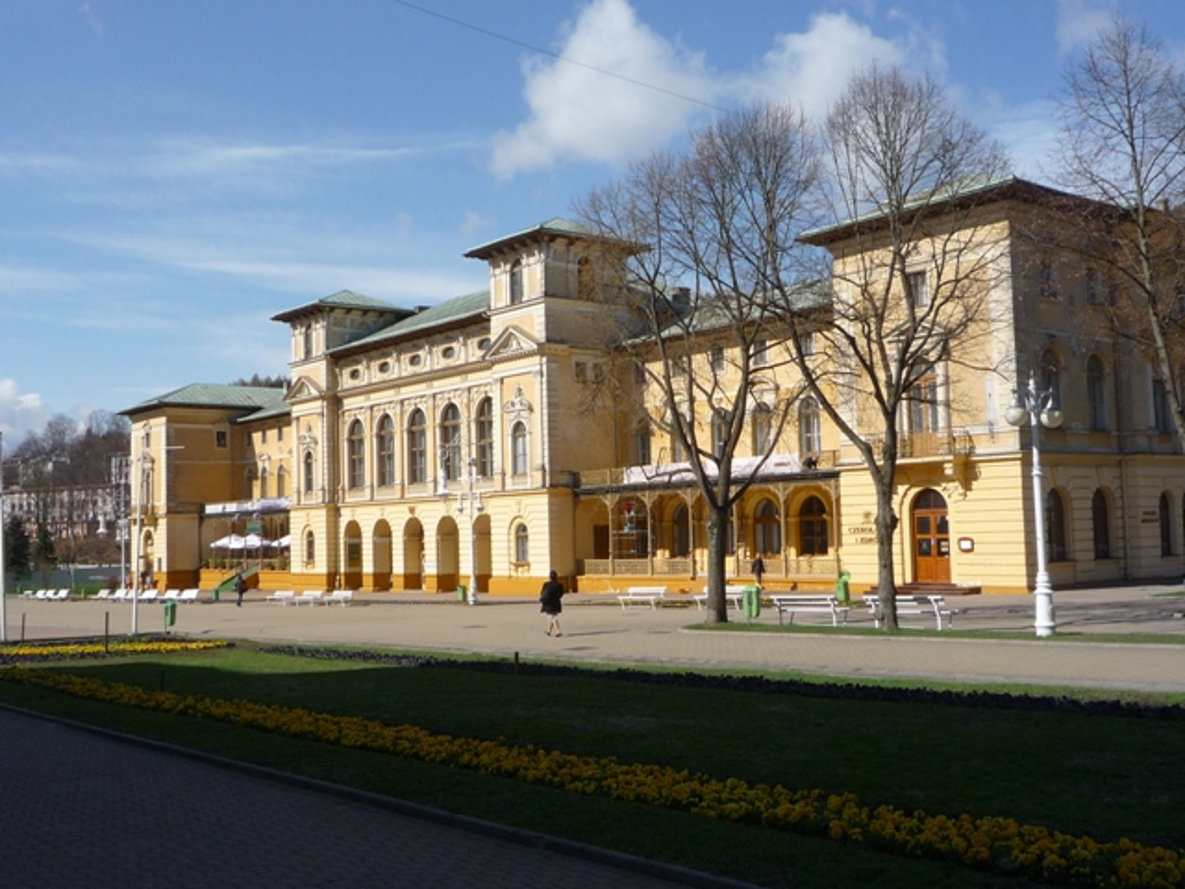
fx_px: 1267
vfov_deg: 38.7
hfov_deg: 50.1
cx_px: 592
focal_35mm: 37
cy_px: 444
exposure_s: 1/800
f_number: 4.5
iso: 100
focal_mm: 4.5
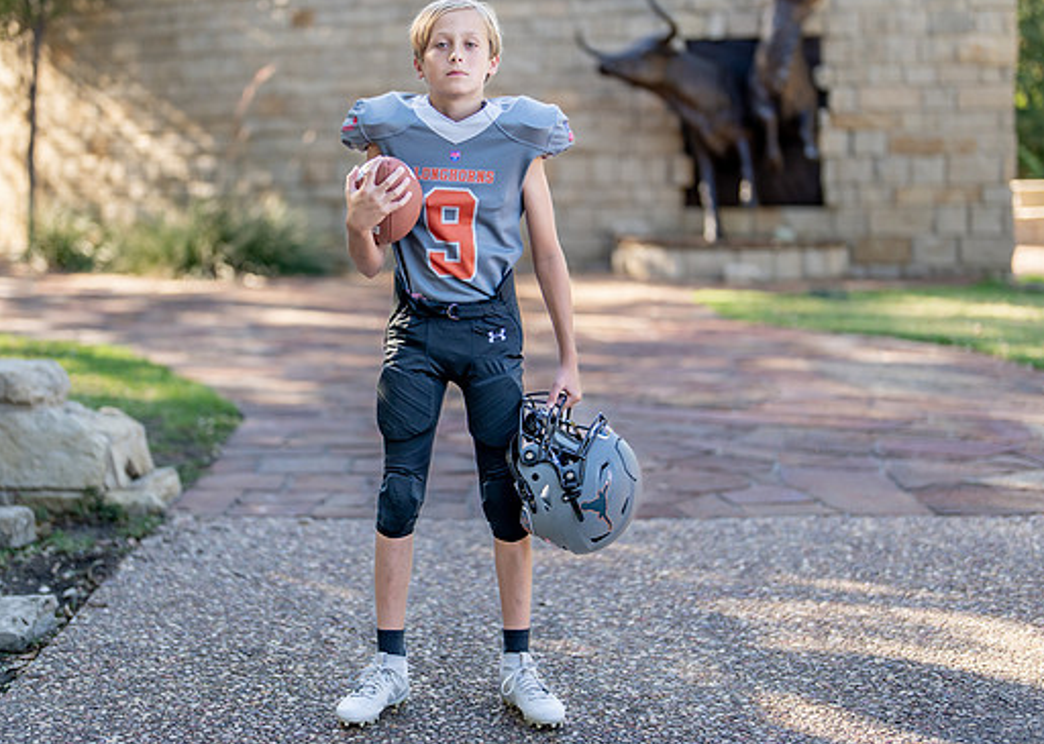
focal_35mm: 65
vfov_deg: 21.9
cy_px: 346
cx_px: 475
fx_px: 1926
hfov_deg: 30.3
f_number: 1.2
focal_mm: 50
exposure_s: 1/1000
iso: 100
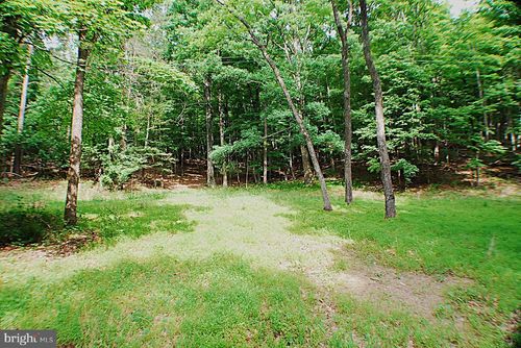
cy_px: 174
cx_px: 260
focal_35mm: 28
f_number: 8
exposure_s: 1/200
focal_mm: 19
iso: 1000
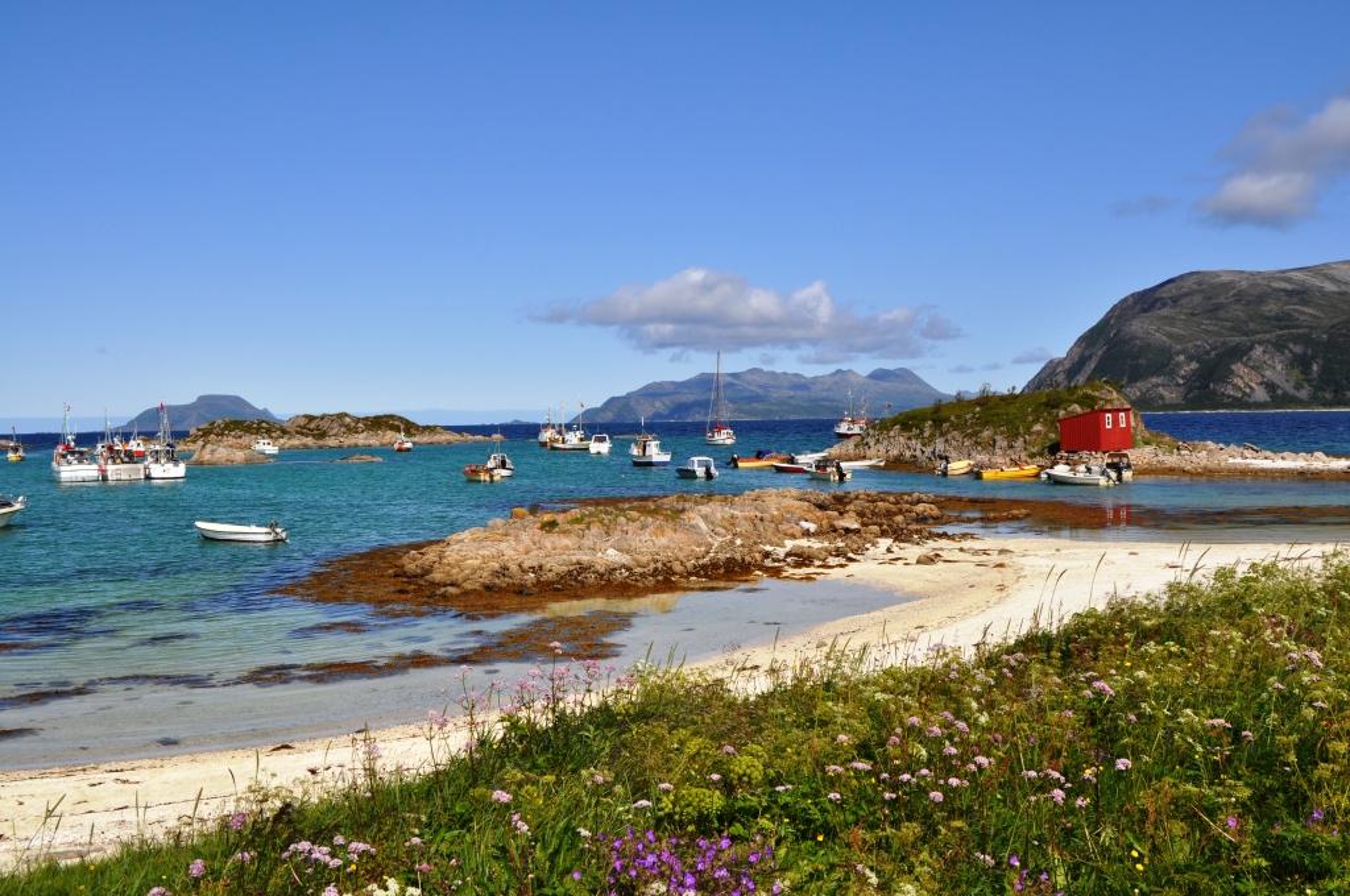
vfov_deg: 34.1
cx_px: 675
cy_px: 448
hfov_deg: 49.6
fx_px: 1461
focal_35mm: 39
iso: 200
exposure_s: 1/640
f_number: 13
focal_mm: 26
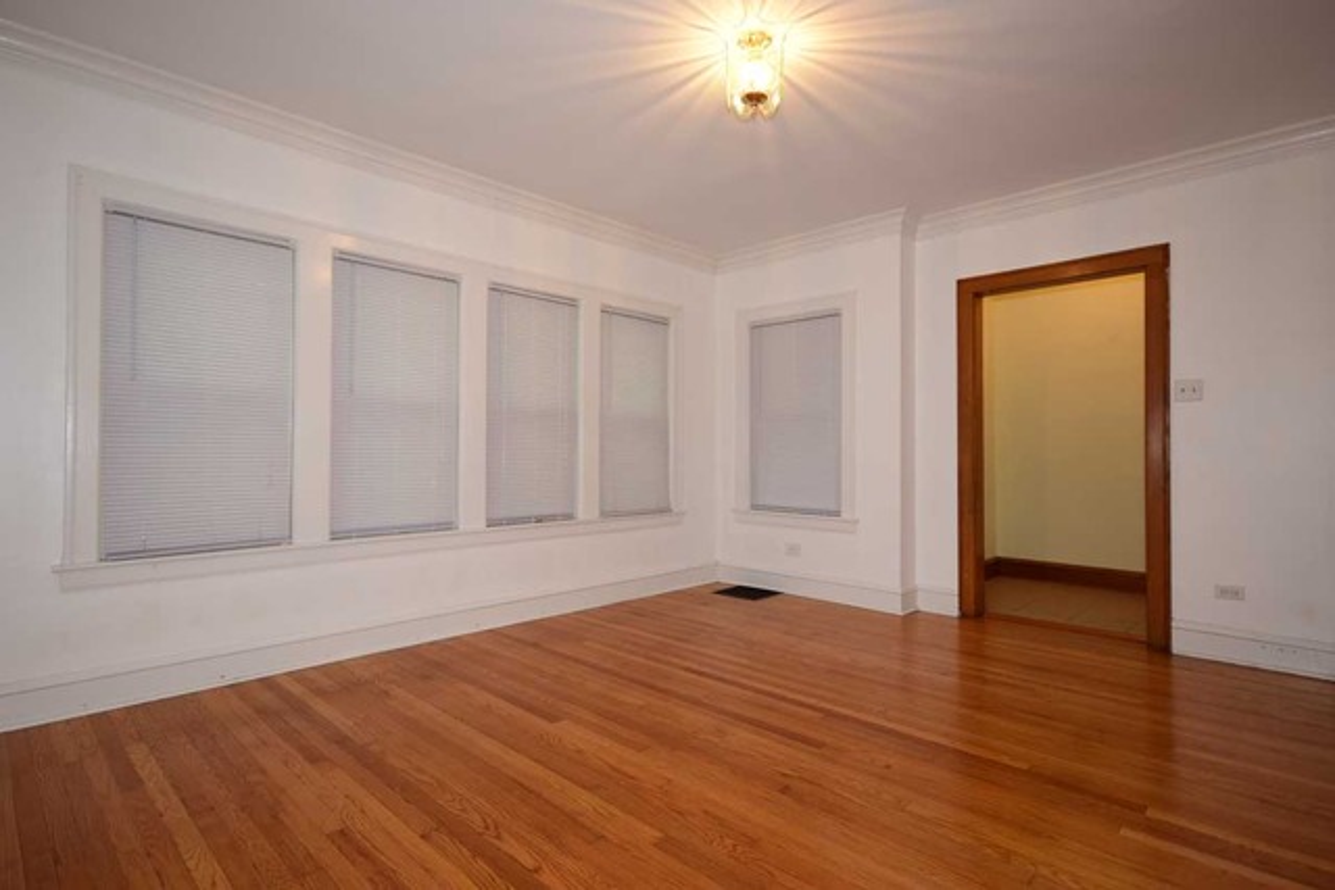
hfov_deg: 90.0
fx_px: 668
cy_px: 445
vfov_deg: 67.4
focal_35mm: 18
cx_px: 668
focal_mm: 12
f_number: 6.3
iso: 500
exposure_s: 1/60
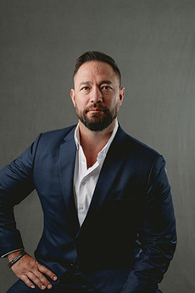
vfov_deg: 30.8
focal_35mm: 65
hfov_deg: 20.9
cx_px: 93
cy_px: 186
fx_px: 529
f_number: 3.5
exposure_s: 1/200
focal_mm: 50
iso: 50
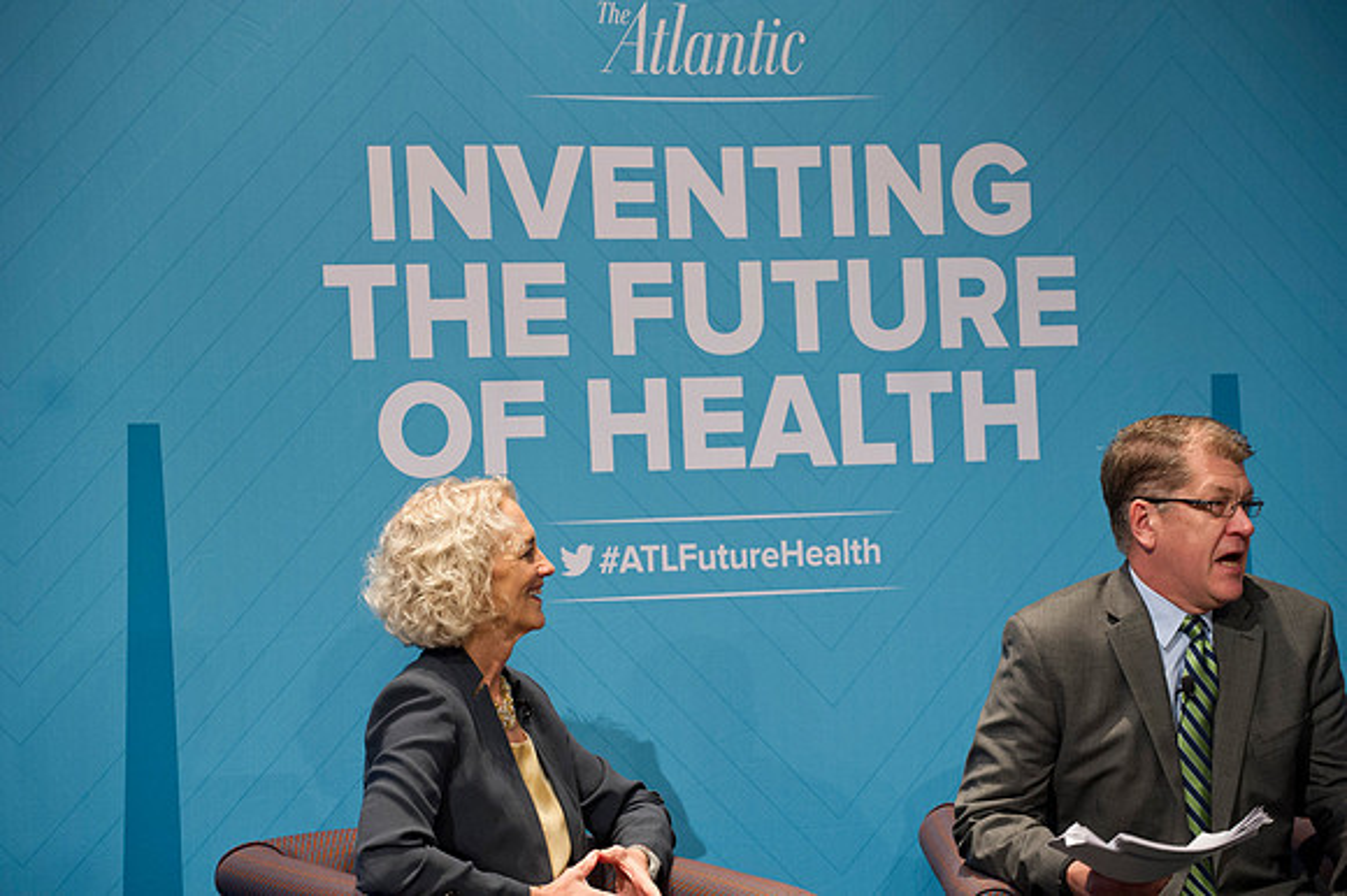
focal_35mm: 125
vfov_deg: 11.0
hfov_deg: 16.4
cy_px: 448
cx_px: 674
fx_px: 4674
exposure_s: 1/125
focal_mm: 125
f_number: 4
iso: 2500
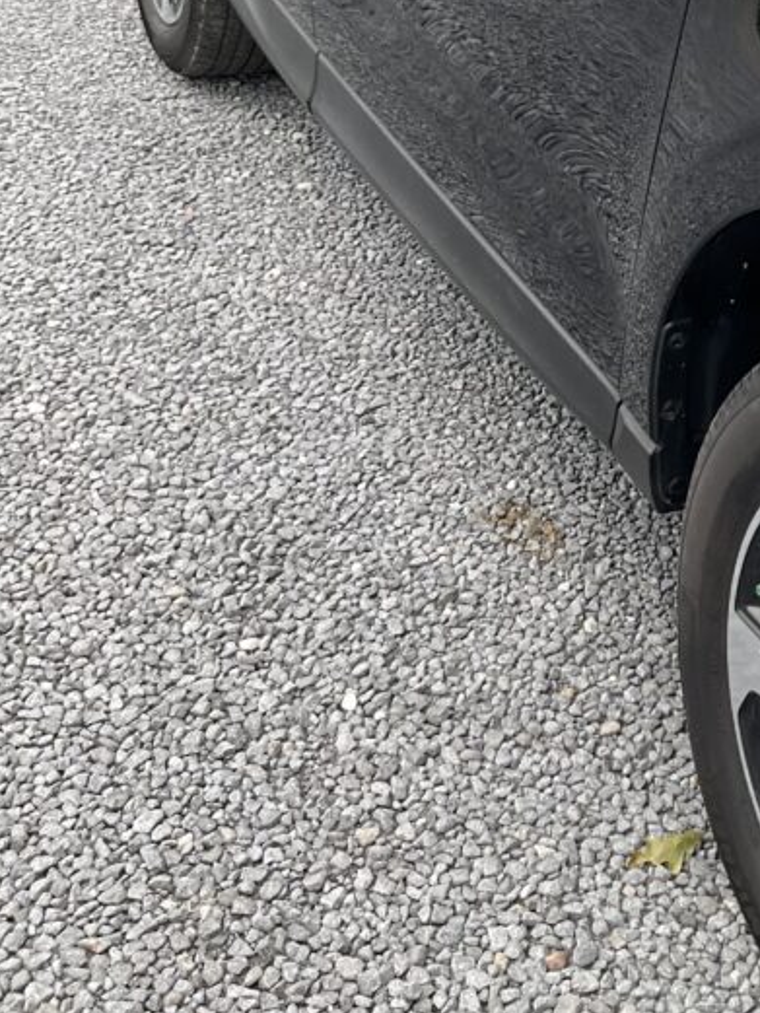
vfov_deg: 32.2
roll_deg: -6.3
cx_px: 733
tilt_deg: -24.2
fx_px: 1668
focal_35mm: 57
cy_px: 113
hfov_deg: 24.7
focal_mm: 3
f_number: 1.8
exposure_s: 1/192
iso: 16
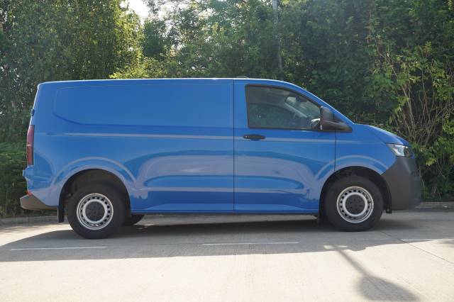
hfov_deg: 45.9
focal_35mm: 42
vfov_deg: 31.5
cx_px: 227
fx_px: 536
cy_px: 151
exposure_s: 1/100
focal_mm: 42.5
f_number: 4.5
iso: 100
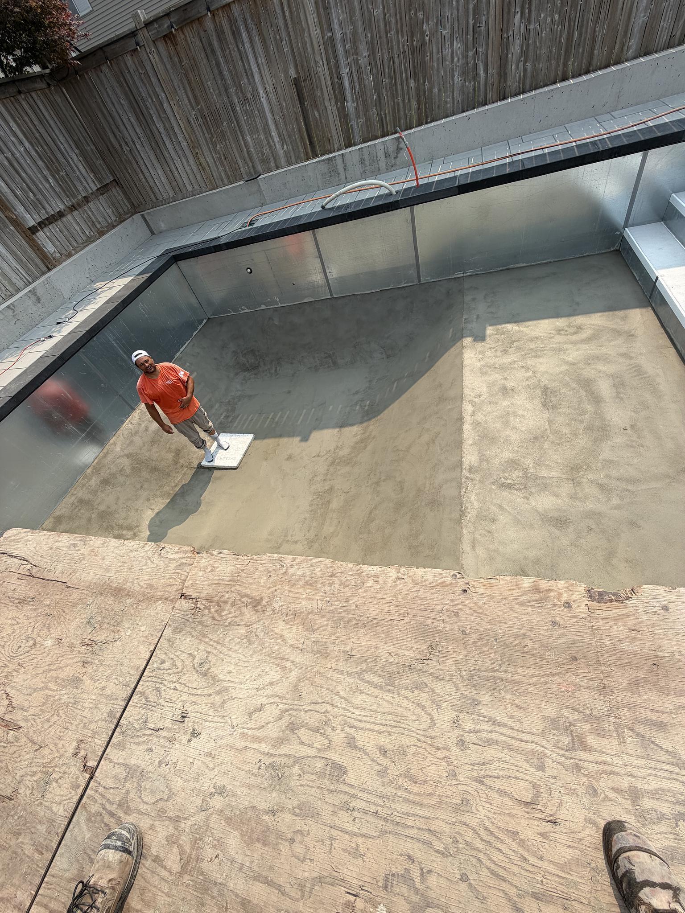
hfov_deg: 85.7
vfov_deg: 102.1
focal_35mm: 14
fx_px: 369
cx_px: 342
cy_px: 456
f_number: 2.2
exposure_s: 1/770
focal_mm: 2.22
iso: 25
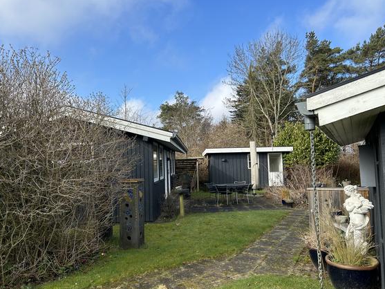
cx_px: 191
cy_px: 149
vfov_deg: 49.8
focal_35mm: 28
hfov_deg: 63.4
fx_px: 311
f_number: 1.5
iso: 50
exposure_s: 1/2045
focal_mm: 5.7
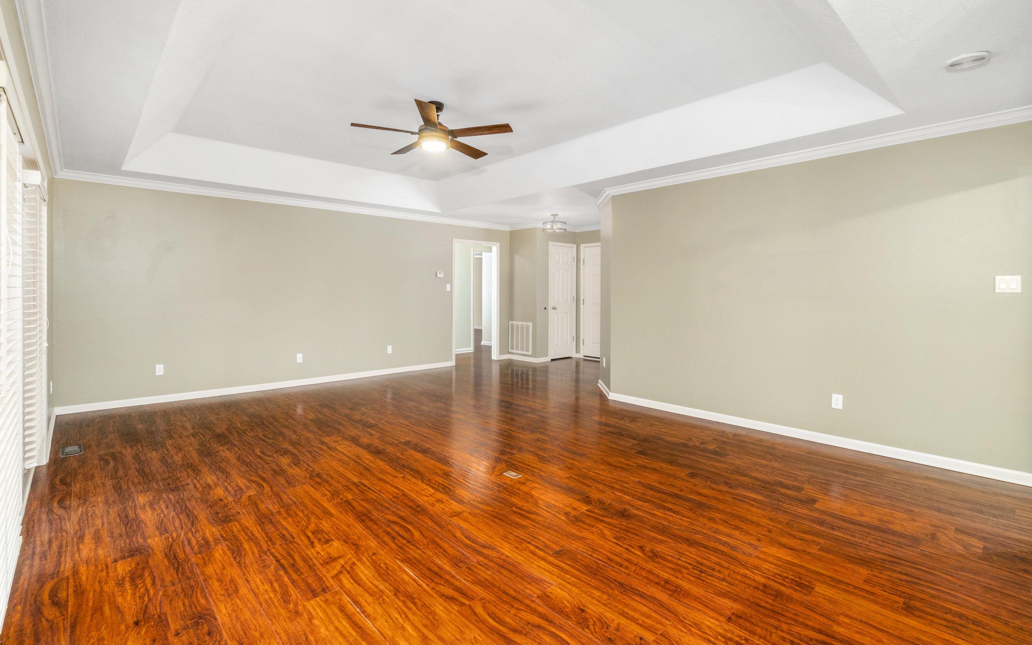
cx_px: 501
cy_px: 299
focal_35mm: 16
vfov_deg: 71.2
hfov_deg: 97.8
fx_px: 450
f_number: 10
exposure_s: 5
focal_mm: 10
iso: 320
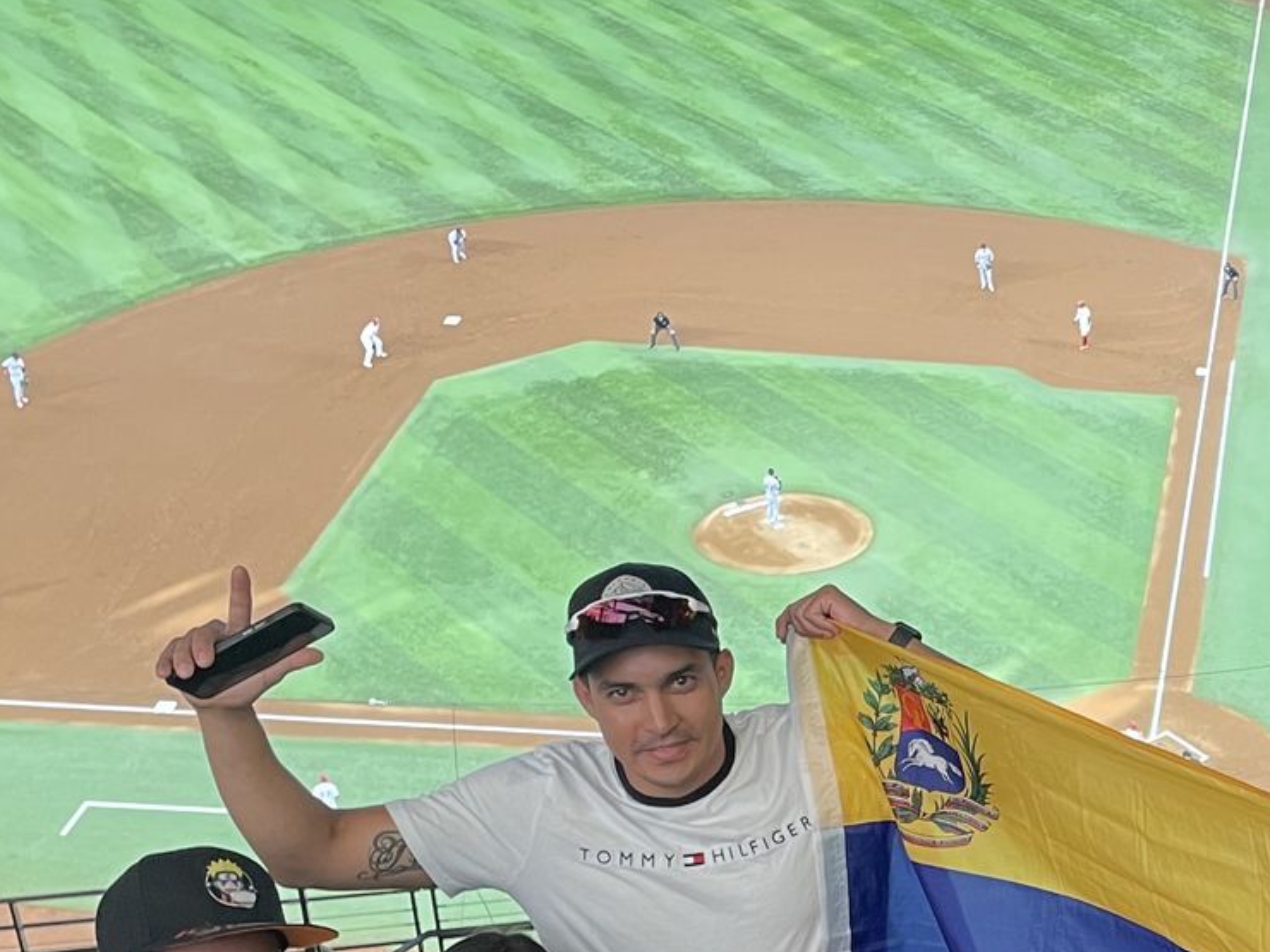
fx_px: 2642
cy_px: 780
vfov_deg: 20.2
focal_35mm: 72
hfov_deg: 25.2
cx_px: 1385
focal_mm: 4.2
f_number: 1.6
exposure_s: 1/60
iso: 80
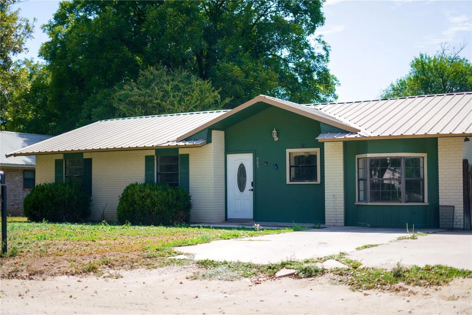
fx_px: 656
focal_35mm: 50
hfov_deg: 39.6
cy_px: 158
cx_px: 236
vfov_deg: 27.0
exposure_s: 1/2500
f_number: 1.8
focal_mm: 50
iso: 160
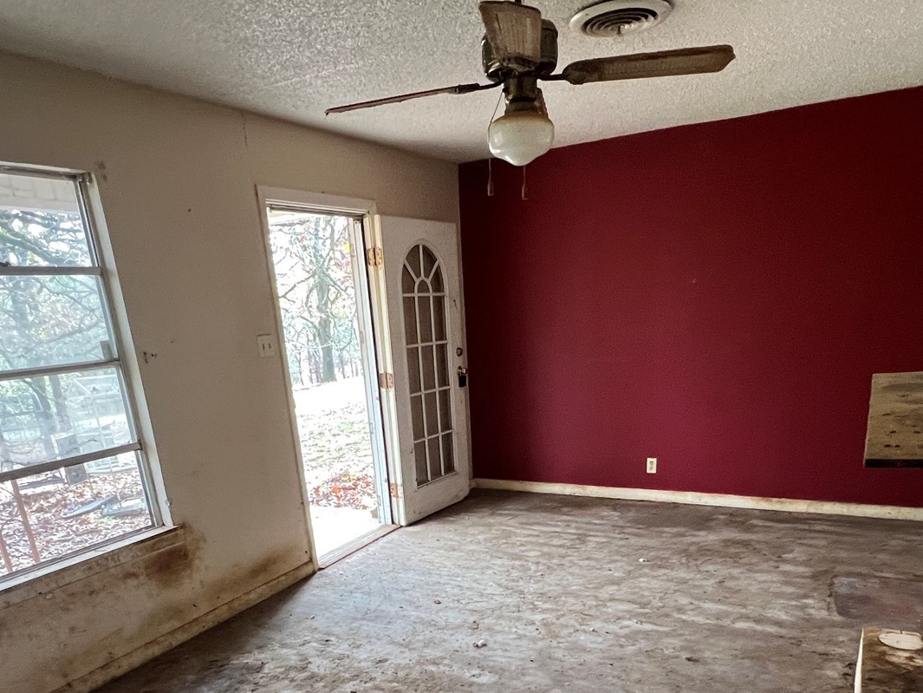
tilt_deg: -22.8
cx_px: 455
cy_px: 595
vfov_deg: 50.1
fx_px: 667
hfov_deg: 69.4
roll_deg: +3.5
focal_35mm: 25
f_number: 1.8
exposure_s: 1/89
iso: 250
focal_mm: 1.57
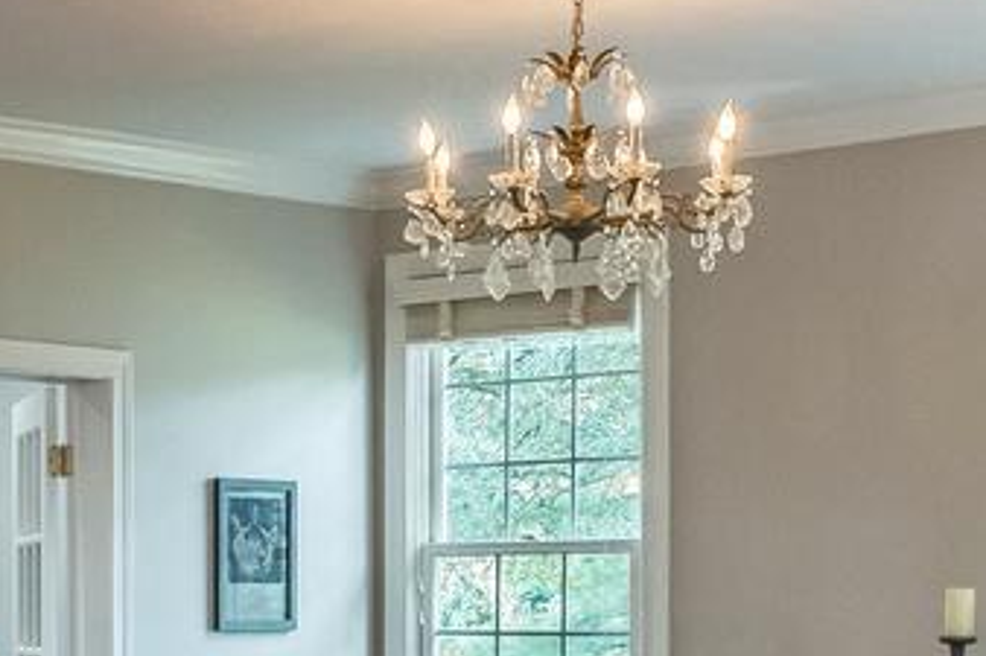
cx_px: -260
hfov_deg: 19.5
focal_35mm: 97
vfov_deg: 14.0
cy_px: 596
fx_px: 2655
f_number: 7.1
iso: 1000
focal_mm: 16
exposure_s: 1/13
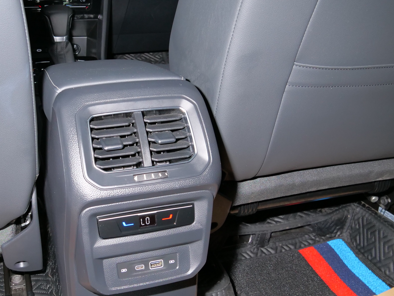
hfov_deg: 46.4
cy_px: 158
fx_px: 455
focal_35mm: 40
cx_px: 146
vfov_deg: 36.0
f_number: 4.5
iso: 800
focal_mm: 12
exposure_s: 1/40
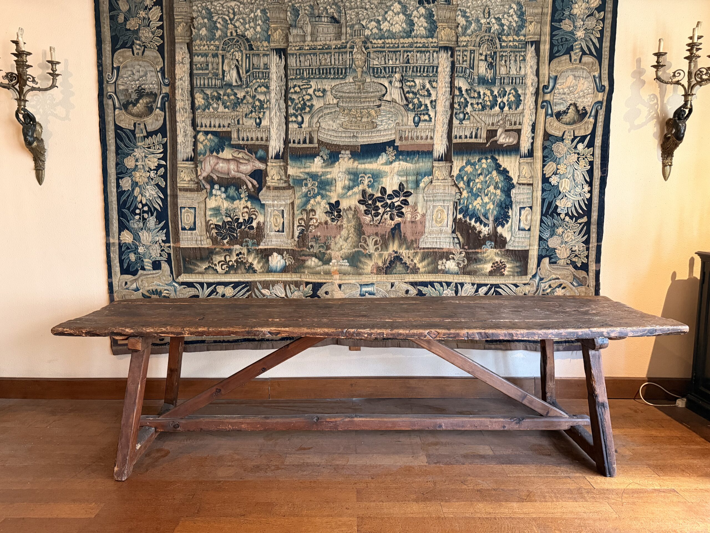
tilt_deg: -6.9
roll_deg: +0.2
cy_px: 266
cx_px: 355
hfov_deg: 71.6
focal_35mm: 24
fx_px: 492
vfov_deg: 56.8
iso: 640
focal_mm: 6.76
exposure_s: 1/33
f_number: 1.78
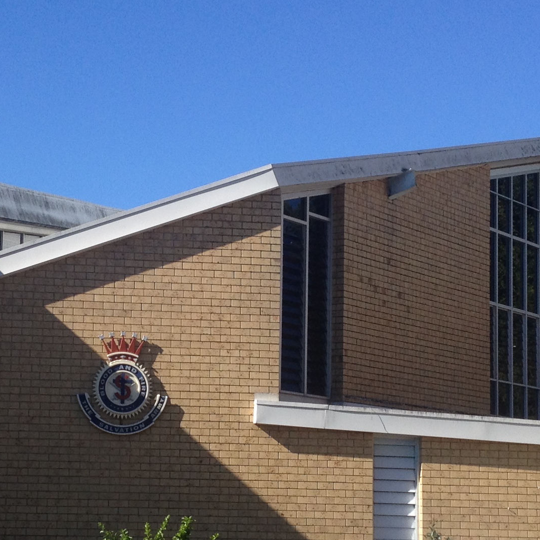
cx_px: 163
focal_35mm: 94
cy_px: 350
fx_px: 1659
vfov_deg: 18.4
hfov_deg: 18.4
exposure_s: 1/1284
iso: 50
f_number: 2.4
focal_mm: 4.28
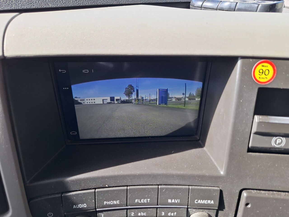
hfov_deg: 73.9
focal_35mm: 23
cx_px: 144
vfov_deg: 58.9
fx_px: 192
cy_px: 108
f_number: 1.8
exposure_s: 1/238
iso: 40
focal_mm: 5.54
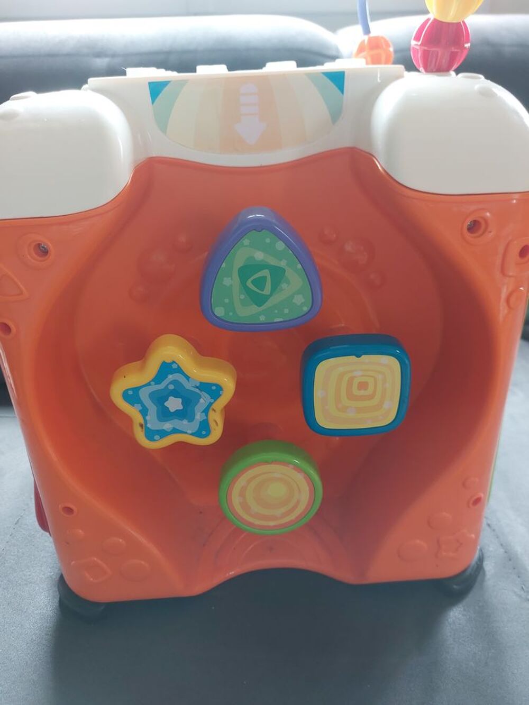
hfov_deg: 56.8
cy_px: 352
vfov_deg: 71.6
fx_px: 489
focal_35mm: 24
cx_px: 264
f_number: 1.8
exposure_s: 1/40
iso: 320
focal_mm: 5.23
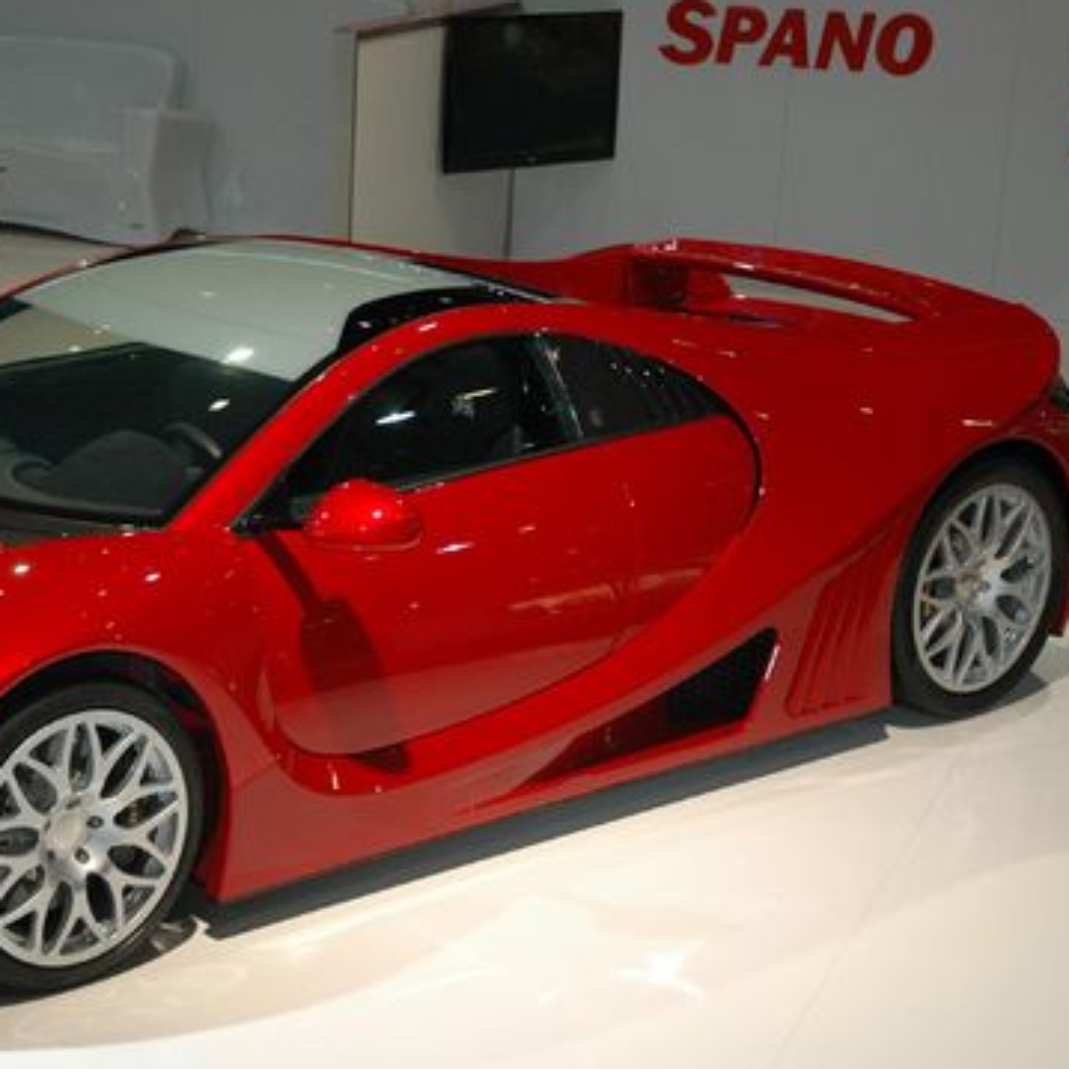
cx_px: 265
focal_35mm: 82
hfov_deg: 21.0
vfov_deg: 21.1
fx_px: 2865
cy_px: 560
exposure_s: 1/400
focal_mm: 34
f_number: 4.2
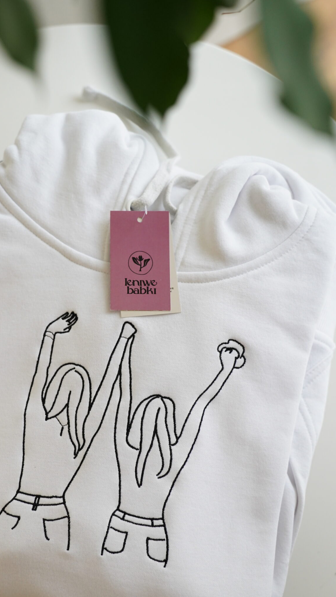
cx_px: 93
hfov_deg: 22.1
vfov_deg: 38.4
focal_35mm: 54
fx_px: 855
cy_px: 352
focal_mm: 41
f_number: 2.8
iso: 1600
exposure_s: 1/1000
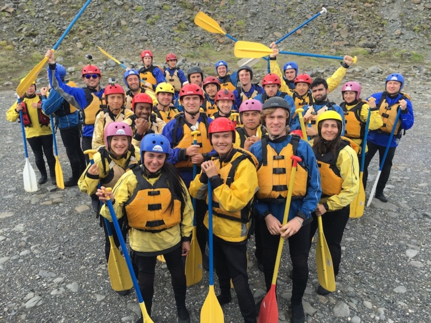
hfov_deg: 61.7
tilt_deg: -20.0
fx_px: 361
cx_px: 216
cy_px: 162
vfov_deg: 48.2
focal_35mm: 29
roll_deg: -0.7
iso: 25
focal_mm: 4.15
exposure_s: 1/487
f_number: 2.2
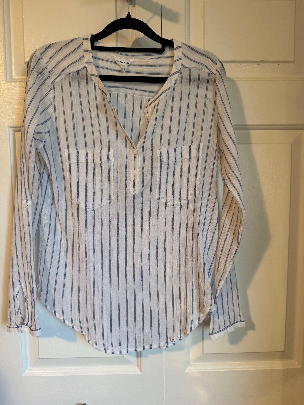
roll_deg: +0.4
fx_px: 281
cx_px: 152
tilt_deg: -3.7
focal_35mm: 24
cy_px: 202
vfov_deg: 71.6
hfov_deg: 56.8
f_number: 1.78
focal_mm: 6.76
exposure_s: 1/60
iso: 160
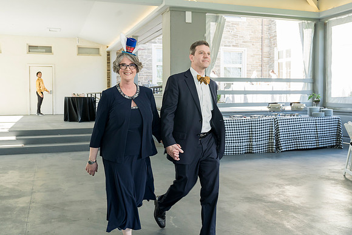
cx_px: 174
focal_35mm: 36
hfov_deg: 53.2
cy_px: 111
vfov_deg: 36.9
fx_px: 352
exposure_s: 1/160
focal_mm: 34
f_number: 6.3
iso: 1250
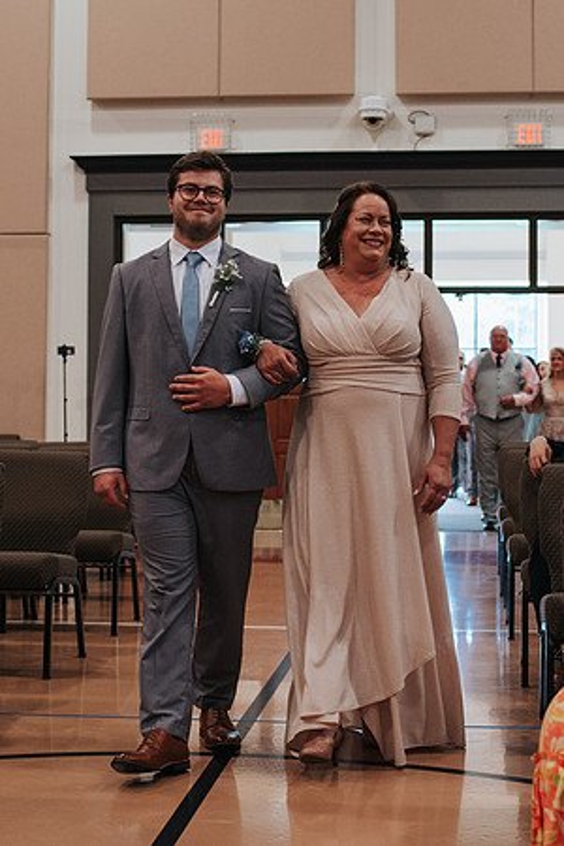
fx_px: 1470
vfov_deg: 32.1
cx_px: 321
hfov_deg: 21.7
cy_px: 377
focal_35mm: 63
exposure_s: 1/200
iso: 1000
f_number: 3.2
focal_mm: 35
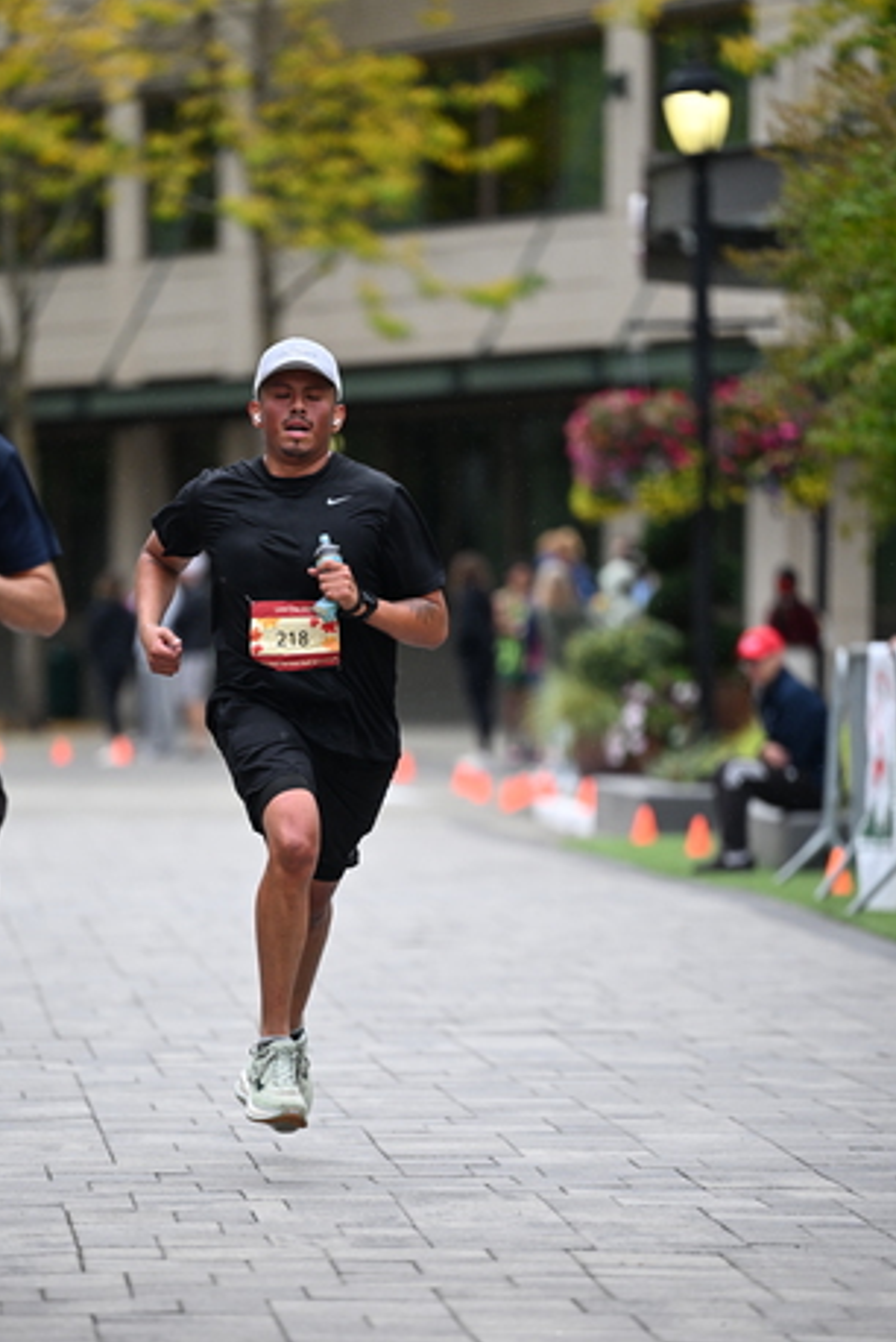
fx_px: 8275
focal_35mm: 222
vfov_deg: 9.3
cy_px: 797
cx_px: 373
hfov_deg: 6.2
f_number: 2.8
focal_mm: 185
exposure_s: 1/2500
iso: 1250
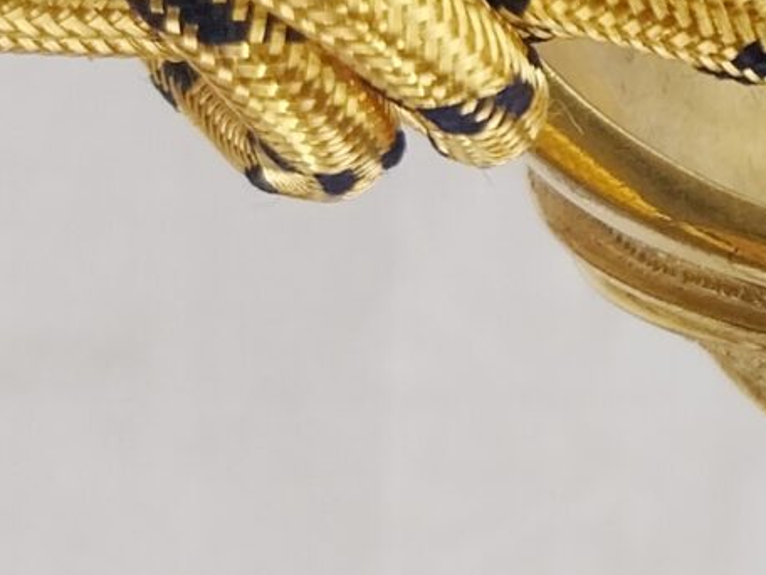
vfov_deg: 10.0
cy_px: -143
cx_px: 1678
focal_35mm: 146
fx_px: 3231
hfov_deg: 11.7
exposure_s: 1/50
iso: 25
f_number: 1.8
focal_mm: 4
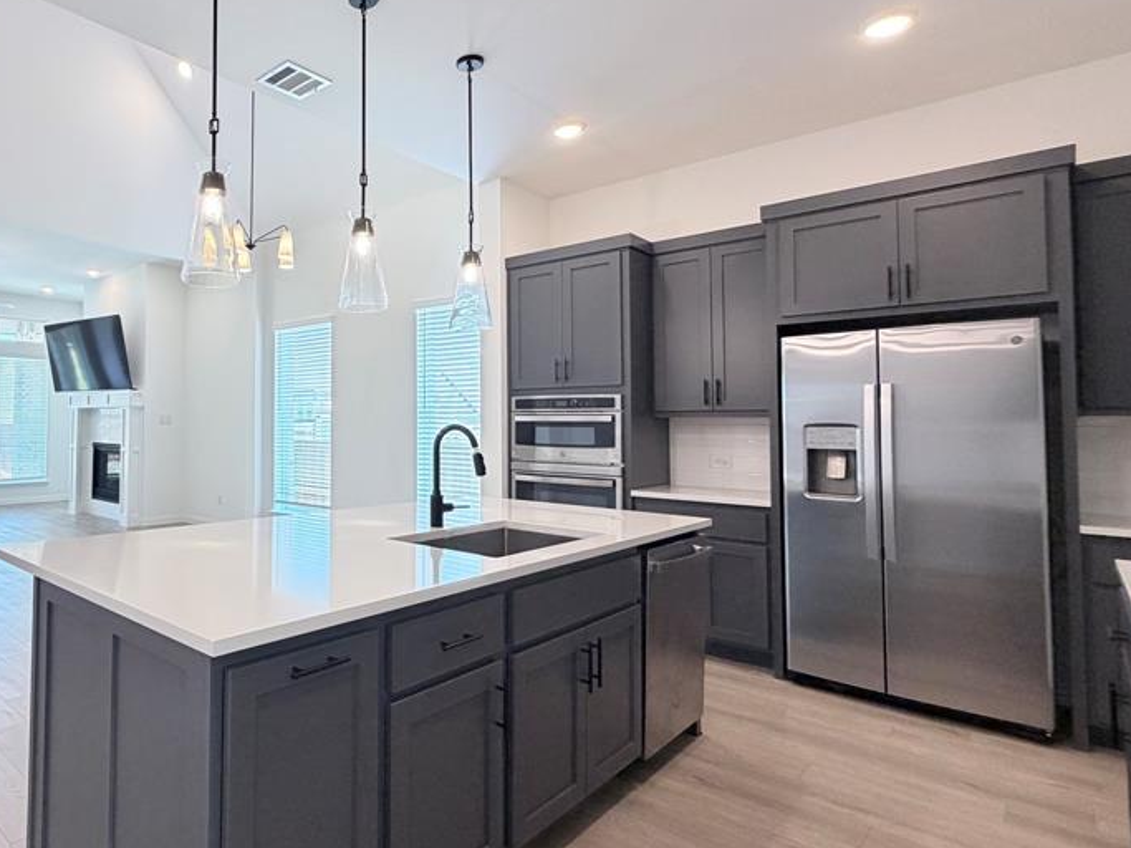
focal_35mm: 21
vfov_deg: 63.4
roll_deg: +1.4
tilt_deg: -0.2
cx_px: 298
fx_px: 686
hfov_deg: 74.0
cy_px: 401
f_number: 2.2
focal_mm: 2.22
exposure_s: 1/60
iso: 160
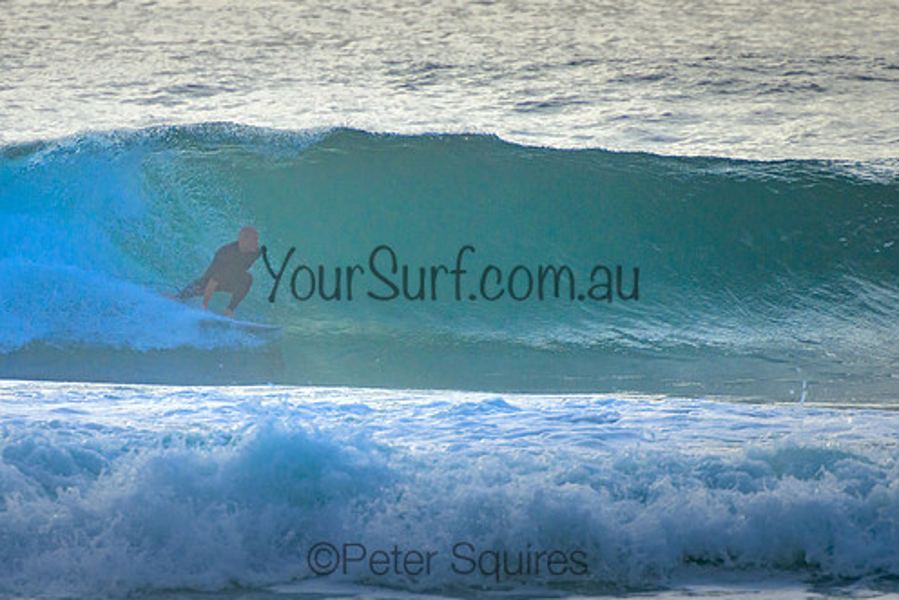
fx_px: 16061
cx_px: 324
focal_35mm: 643
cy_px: 254
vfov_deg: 2.1
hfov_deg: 3.2
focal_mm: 400
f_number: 5.6
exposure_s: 1/2000
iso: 800
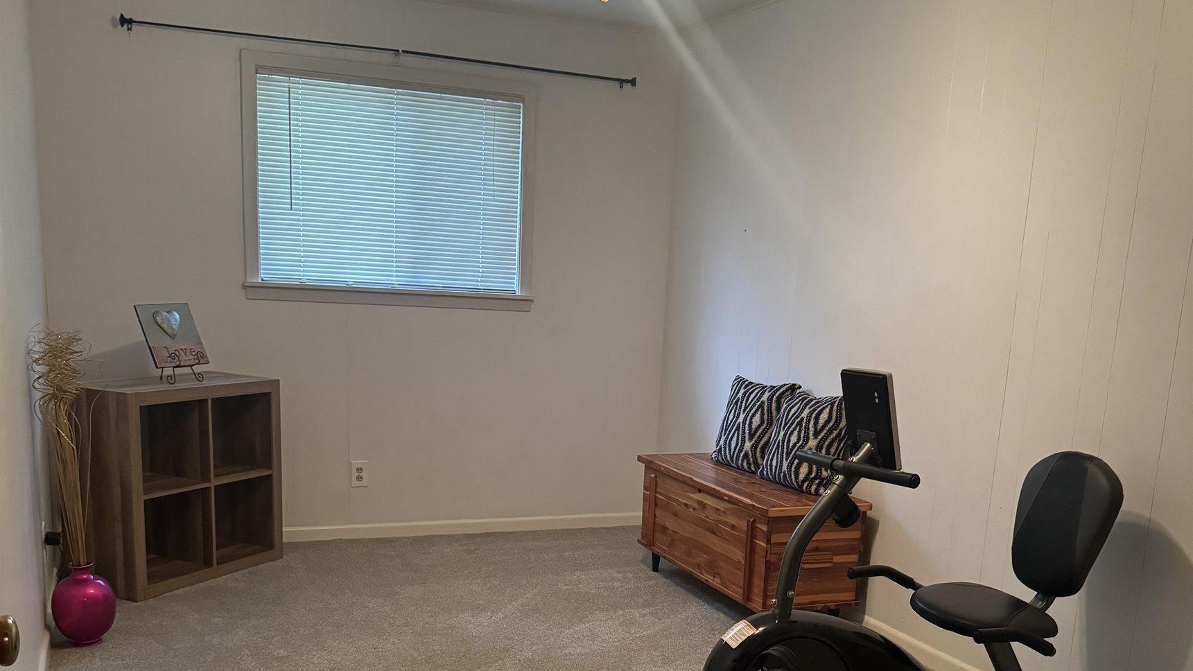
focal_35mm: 35
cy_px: 505
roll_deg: -1.1
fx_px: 1107
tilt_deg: -12.4
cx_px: 596
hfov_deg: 56.6
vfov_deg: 33.0
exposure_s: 1/60
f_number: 1.78
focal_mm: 6.76
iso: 800
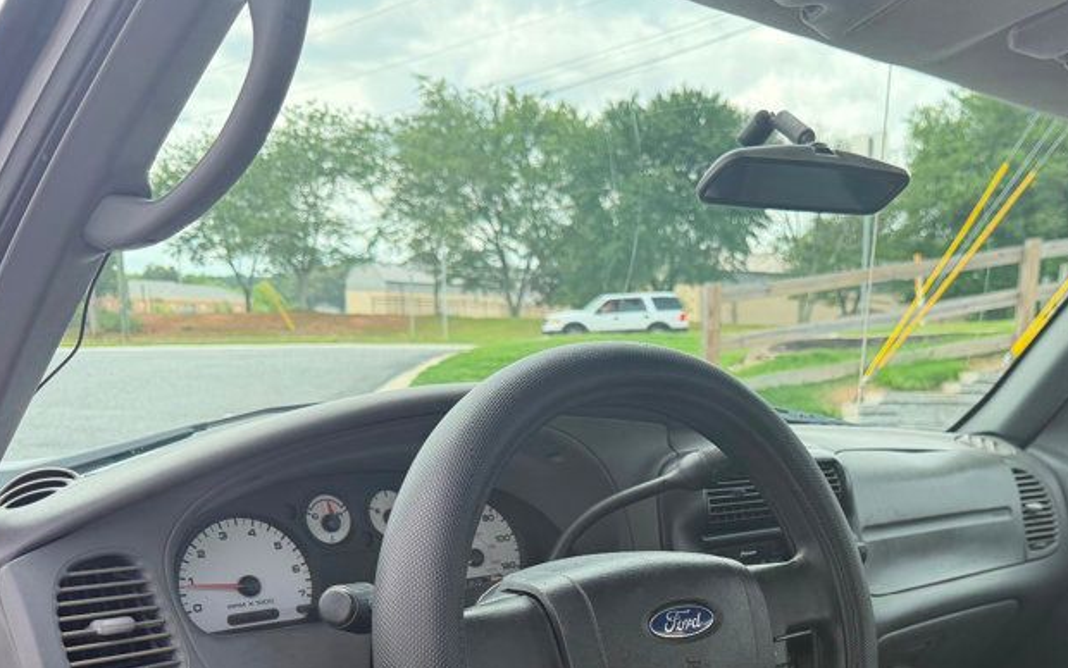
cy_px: 623
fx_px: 1223
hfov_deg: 46.4
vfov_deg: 29.1
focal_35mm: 42
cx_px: 722
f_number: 1.78
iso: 100
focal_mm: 6.76
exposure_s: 1/796
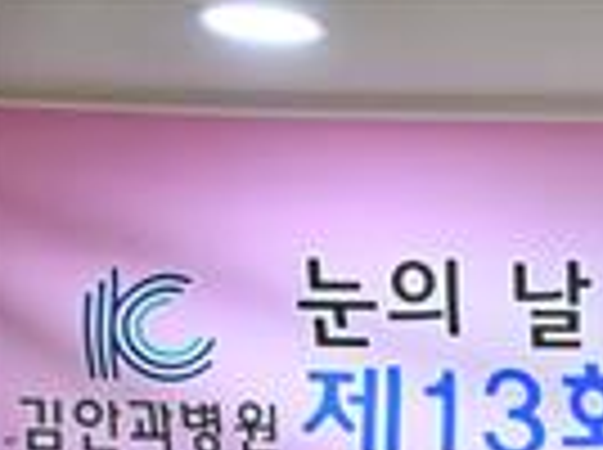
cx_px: 1318
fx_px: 2695
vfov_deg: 9.0
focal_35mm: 155
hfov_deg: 11.2
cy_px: 878
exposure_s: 1/80
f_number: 4.5
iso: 1250
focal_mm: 24
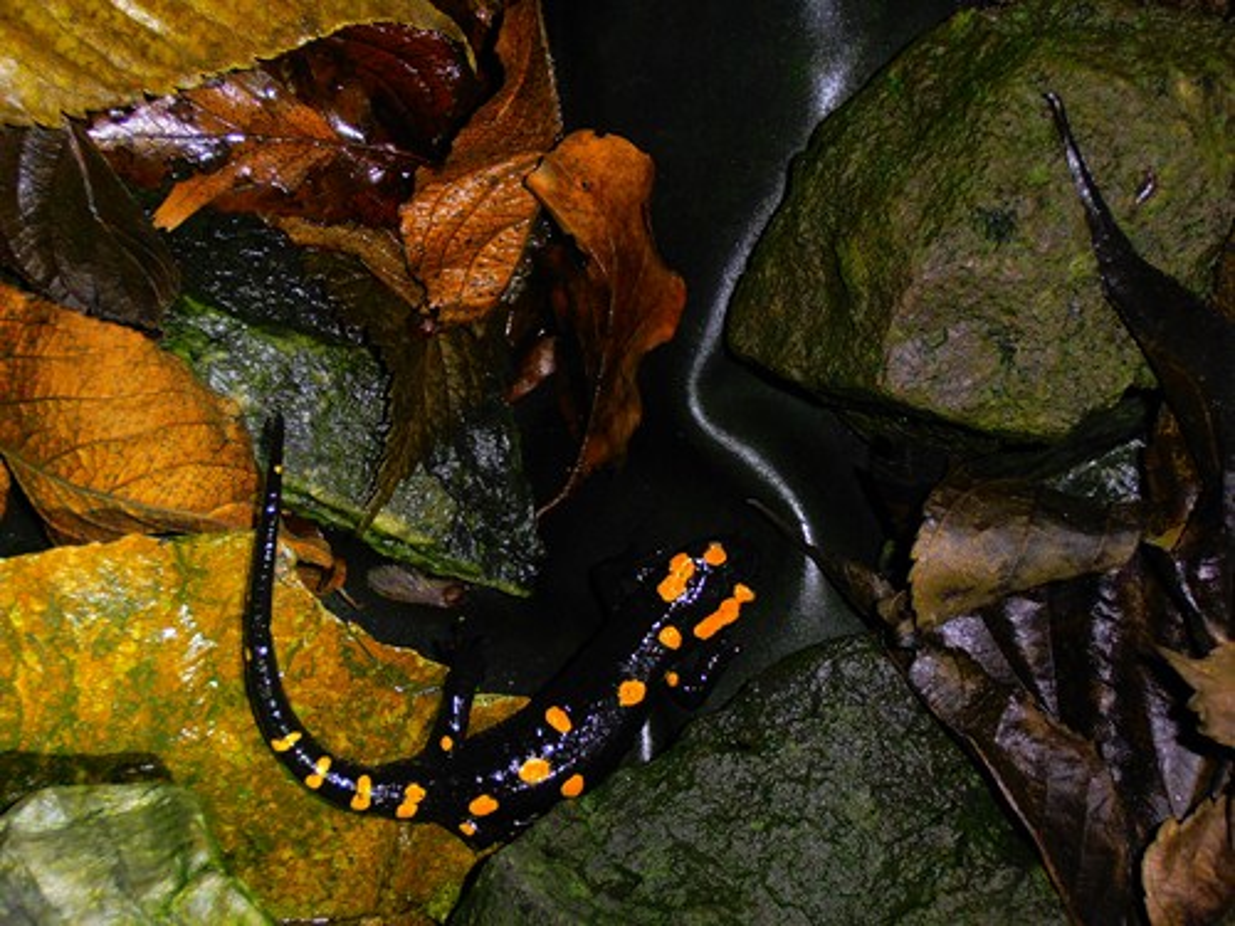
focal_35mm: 88
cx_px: 618
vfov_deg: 16.8
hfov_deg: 22.3
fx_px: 3140
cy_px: 463
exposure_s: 1/60
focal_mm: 15.51
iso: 125
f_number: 5.1
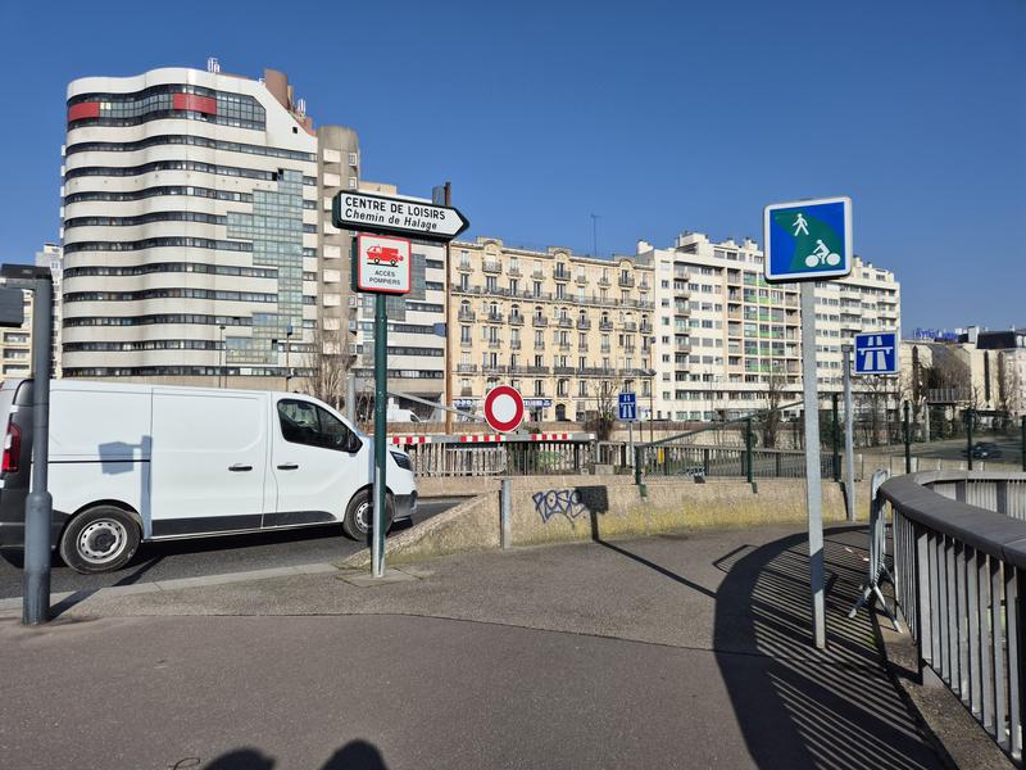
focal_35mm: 23
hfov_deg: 73.9
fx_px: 682
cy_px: 385
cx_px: 513
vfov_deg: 58.9
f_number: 1.8
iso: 25
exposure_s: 1/3024
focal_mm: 5.4
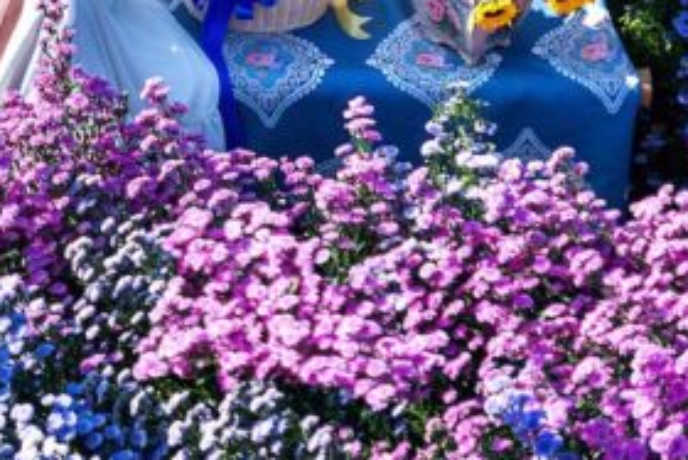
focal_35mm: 128
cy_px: -105
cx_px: 71
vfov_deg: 10.5
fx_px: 2447
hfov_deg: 15.8
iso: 100
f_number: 2.8
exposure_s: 1/1600
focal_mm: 35
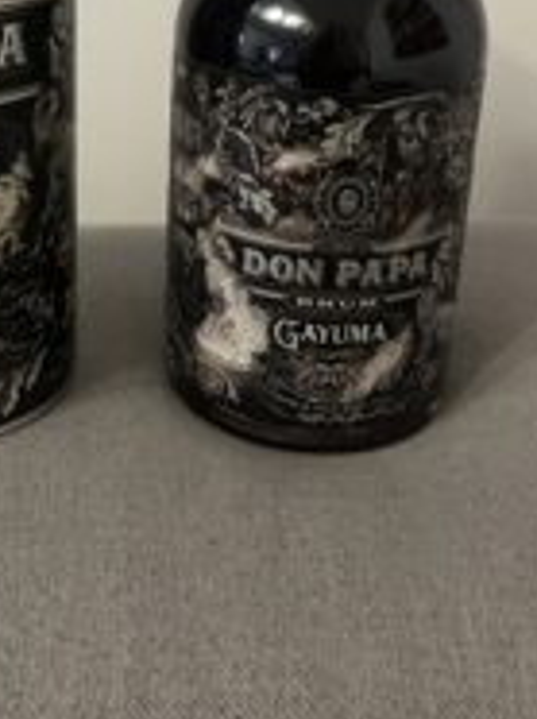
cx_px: 89
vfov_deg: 33.1
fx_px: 1161
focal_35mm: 56
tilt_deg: -19.5
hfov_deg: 25.5
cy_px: 112
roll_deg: +2.3
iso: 500
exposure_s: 1/33
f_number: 1.6
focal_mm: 5.1
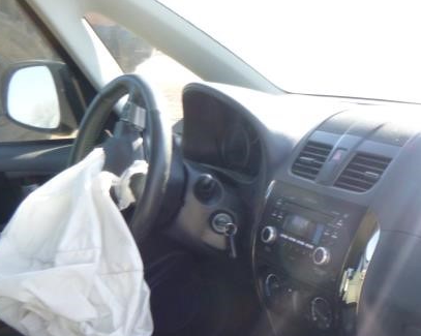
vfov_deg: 30.3
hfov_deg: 35.8
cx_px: 399
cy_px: 292
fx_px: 598
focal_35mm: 48
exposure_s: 1/60
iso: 200
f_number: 3.9
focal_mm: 4.5
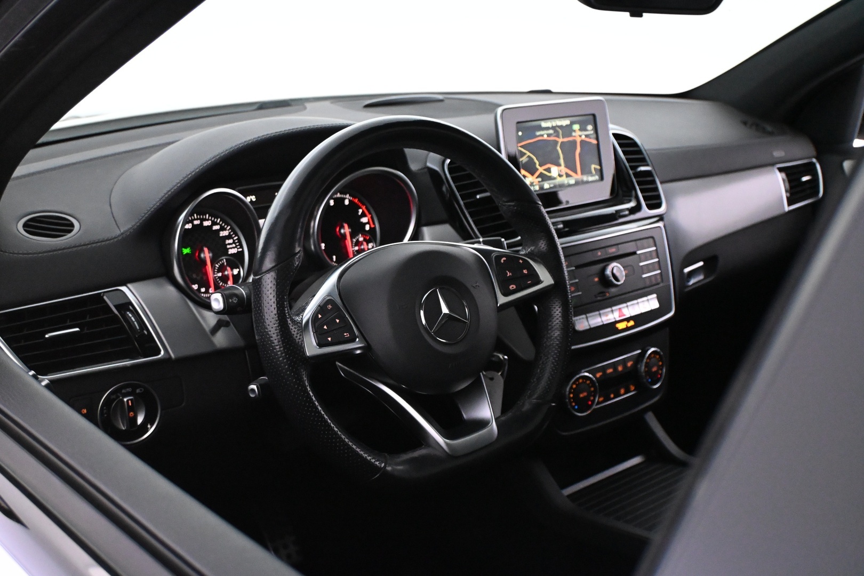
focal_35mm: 41
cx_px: 432
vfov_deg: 32.4
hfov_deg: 47.2
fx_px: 990
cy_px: 288
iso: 6400
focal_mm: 27.5
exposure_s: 1/60
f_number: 4.5
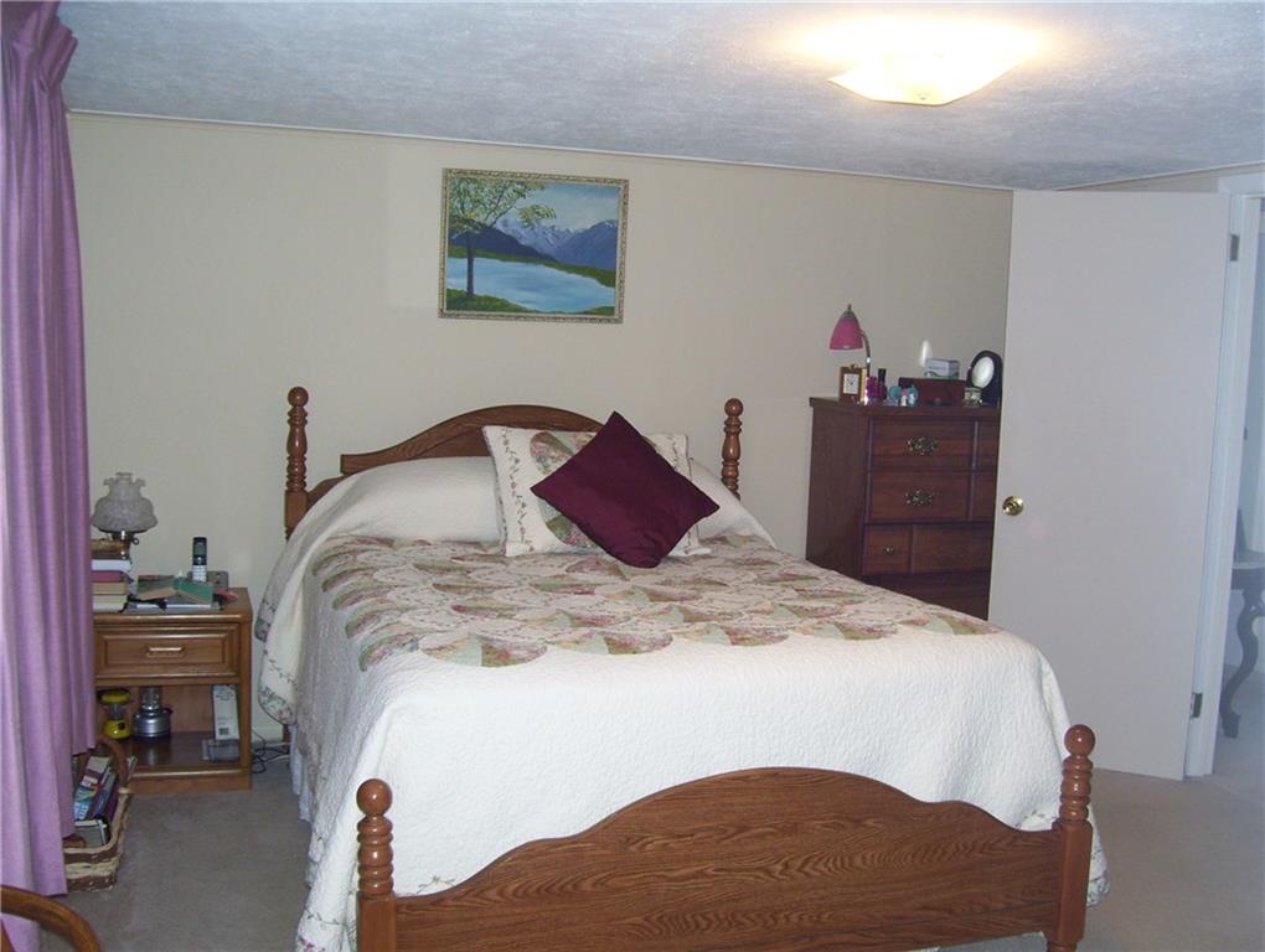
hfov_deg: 51.3
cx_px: 632
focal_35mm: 36
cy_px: 476
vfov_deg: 39.7
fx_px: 1317
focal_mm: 6
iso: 160
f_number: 2.7
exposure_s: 1/60
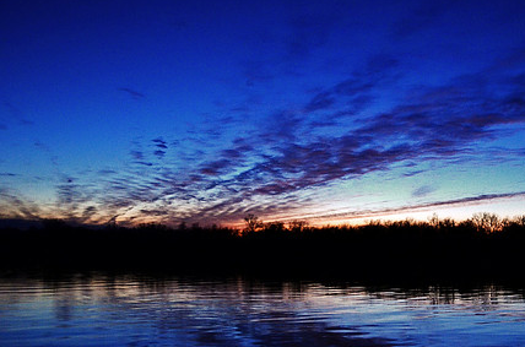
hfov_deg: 45.2
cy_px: 219
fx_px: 621
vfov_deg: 31.1
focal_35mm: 43
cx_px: 346
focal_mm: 21
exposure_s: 1/15
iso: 1600
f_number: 3.8
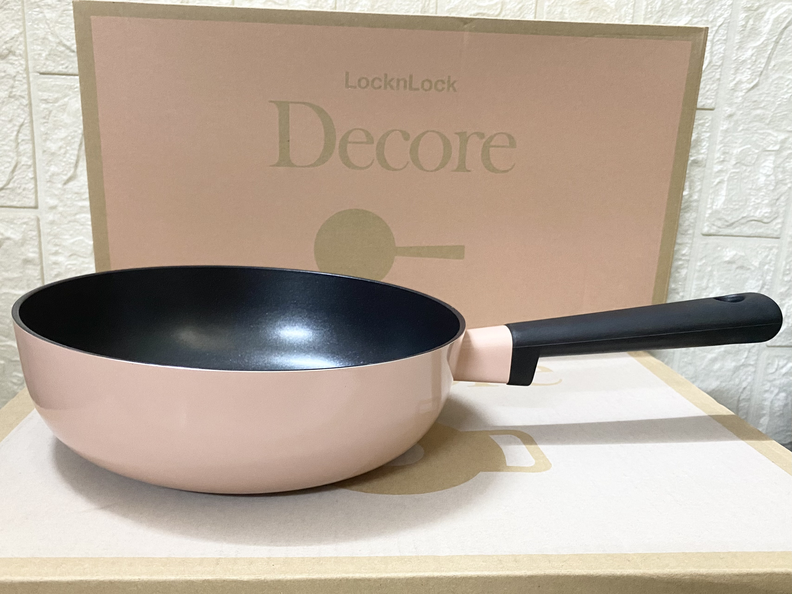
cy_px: 297
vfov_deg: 53.1
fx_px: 595
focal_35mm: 26
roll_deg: -2.5
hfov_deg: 67.3
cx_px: 396
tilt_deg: -14.9
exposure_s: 1/40
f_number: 1.8
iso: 500
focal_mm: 4.25
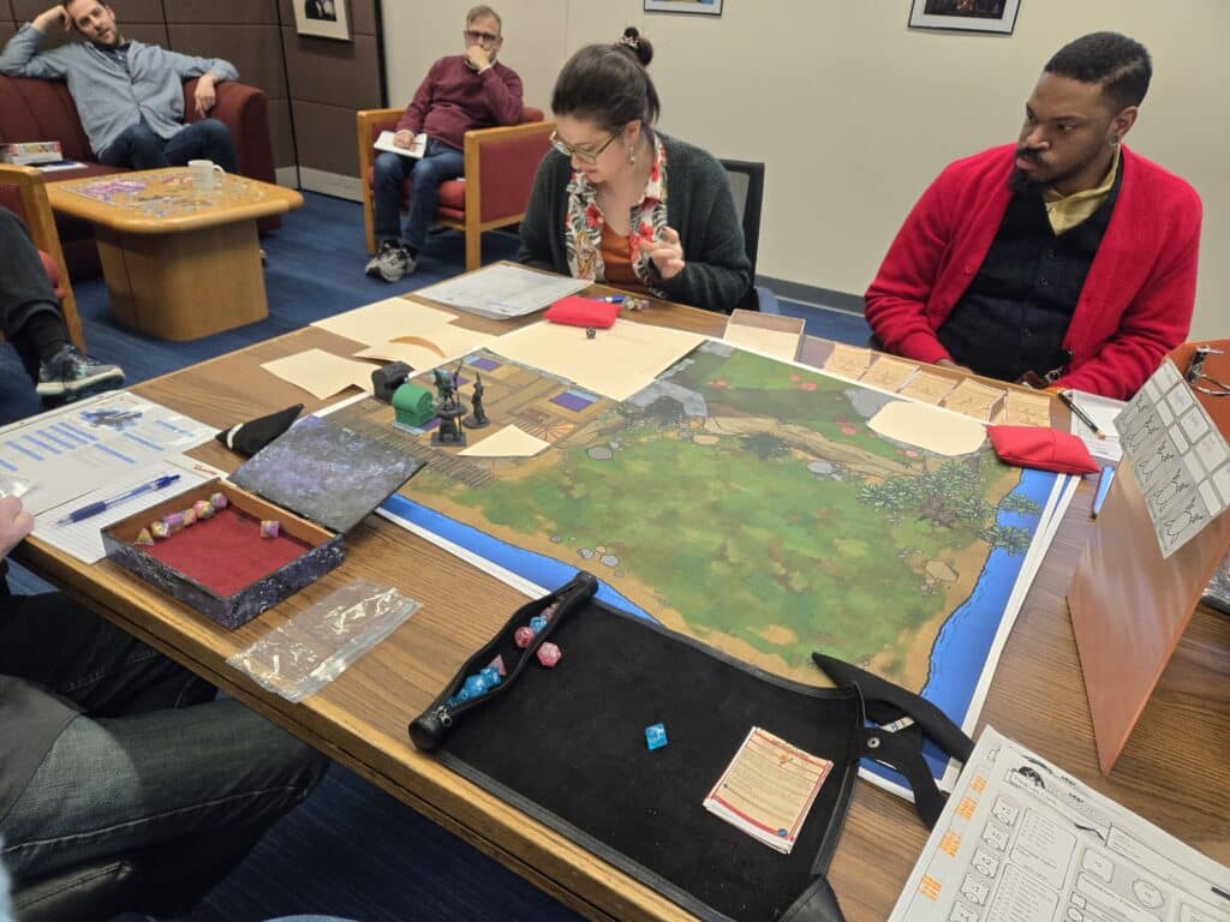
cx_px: 615
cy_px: 461
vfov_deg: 58.9
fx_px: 817
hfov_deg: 73.9
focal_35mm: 23
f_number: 1.8
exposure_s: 1/120
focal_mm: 5.4
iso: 320
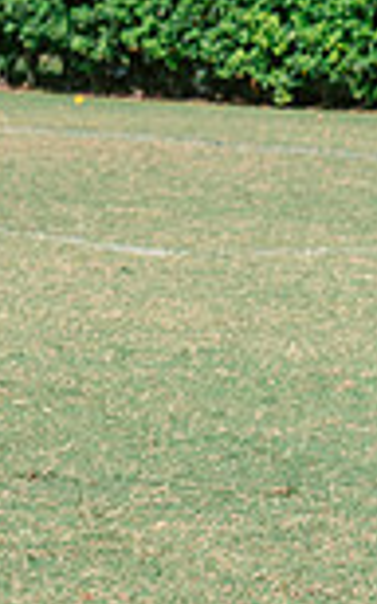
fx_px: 5748
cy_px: 44
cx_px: -368
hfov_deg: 3.7
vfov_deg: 6.0
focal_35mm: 349
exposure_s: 1/1000
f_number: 5.6
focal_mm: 70
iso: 250
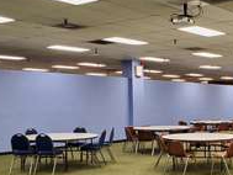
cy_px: 113
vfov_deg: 26.5
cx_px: 210
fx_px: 370
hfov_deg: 33.1
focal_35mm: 55
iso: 250
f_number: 2.4
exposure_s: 1/39
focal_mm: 4.3
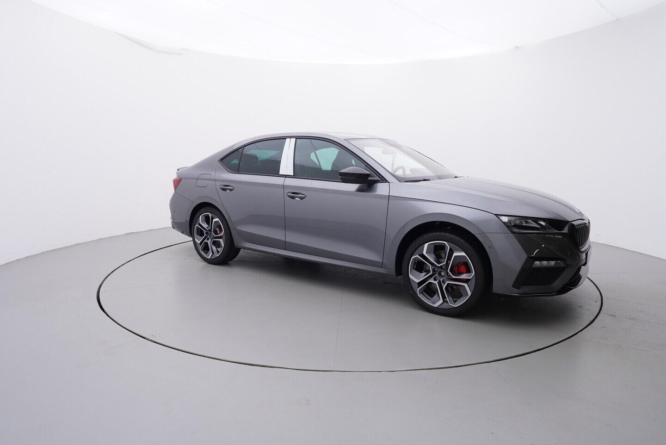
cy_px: 222
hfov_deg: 77.3
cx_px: 333
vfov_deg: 56.2
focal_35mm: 22
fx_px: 416
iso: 200
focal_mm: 15
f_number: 5
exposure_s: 1/80
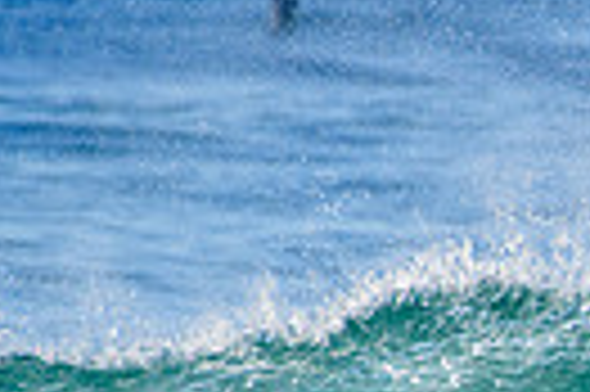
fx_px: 44571
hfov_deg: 0.8
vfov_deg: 0.5
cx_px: 1180
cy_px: 566
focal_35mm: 2723
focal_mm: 500
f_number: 5.6
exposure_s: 1/2000
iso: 560
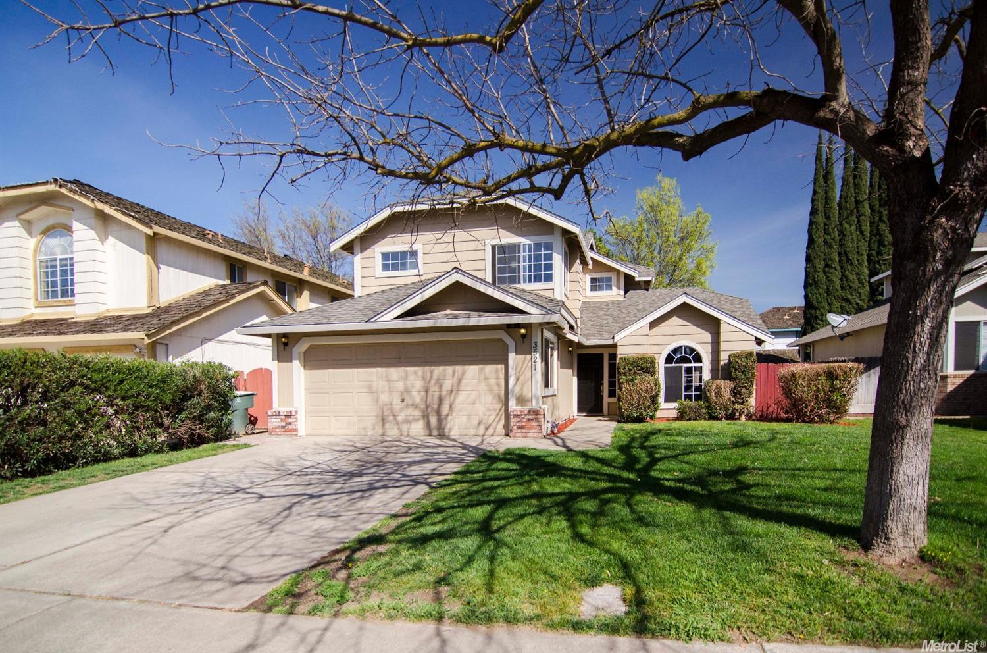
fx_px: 451
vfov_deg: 71.8
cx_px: 494
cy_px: 326
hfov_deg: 95.1
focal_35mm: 16
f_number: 2.8
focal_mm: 11
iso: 320
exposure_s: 1/2500
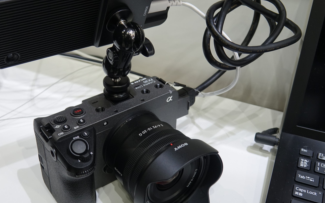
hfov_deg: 43.9
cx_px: 116
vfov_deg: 28.6
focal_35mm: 45
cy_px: 85
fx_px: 399
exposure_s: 1/40
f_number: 2.8
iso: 100
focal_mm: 11.26
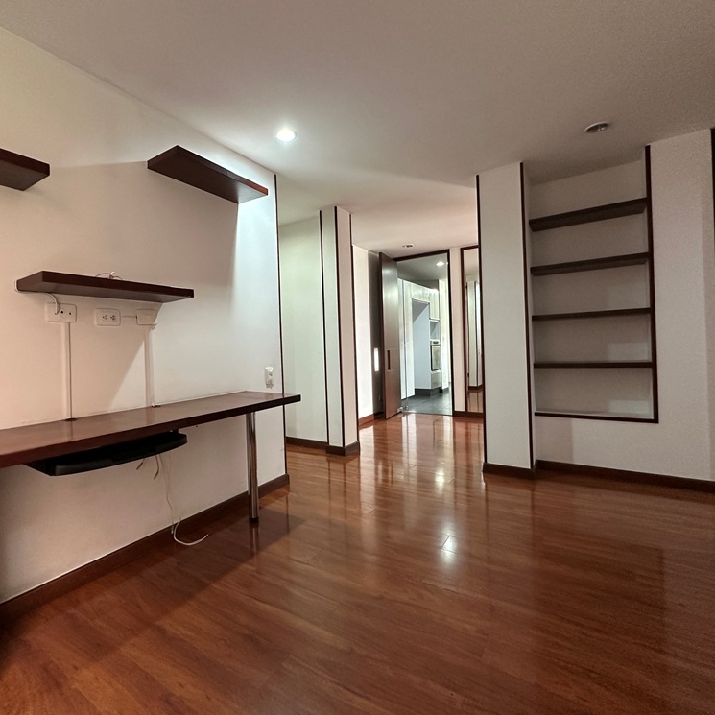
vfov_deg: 83.9
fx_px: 397
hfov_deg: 82.8
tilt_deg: +0.1
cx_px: 281
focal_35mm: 17
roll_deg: +1.7
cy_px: 347
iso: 400
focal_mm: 2.22
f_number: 2.2
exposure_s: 1/60
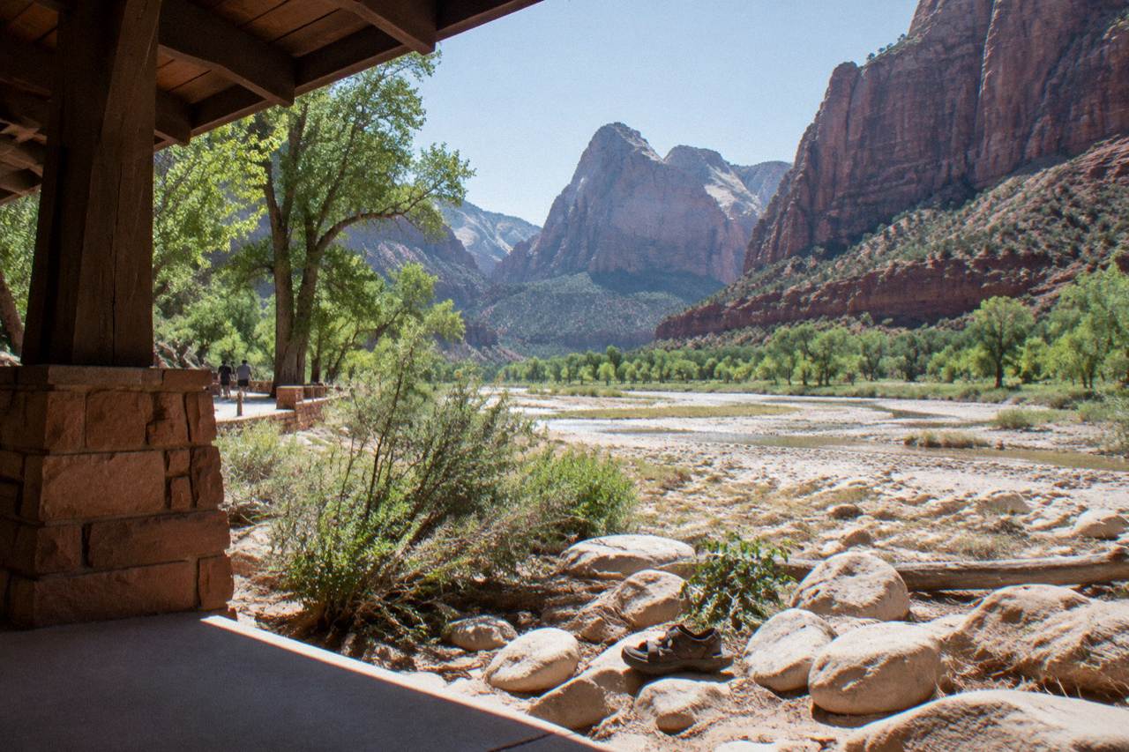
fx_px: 1254
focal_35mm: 40
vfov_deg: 33.4
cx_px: 564
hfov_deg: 48.5
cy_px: 376
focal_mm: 40
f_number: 5
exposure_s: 1/500
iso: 200
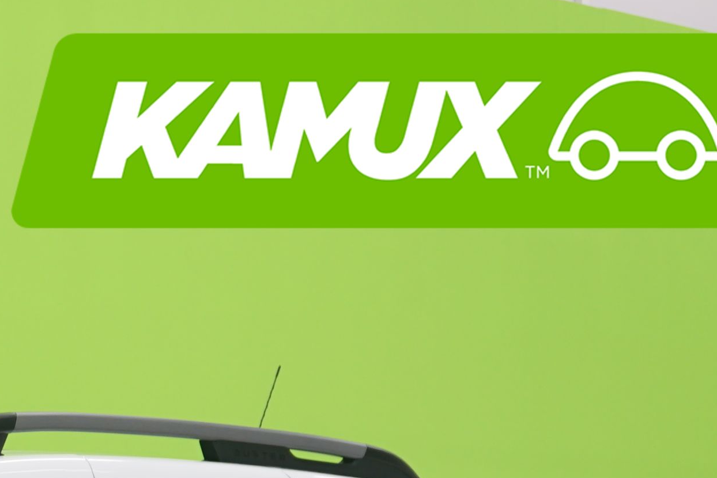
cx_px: -274
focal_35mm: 155
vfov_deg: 8.7
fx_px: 3088
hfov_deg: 12.7
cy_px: 716
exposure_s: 1/8
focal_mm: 49
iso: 400
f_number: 5
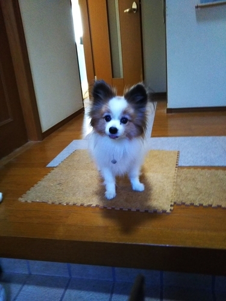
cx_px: 113
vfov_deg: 60.0
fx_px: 261
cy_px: 150
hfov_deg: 46.8
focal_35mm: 30
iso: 640
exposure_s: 1/30
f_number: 2.2
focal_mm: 4
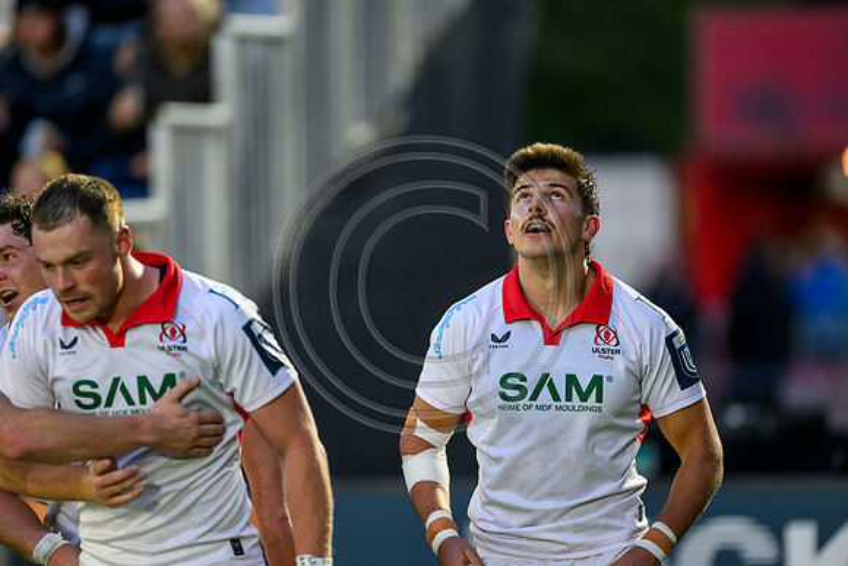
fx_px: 9424
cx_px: 424
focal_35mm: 400
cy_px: 283
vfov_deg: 3.4
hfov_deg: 5.2
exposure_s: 1/1600
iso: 4000
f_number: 3.2
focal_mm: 400
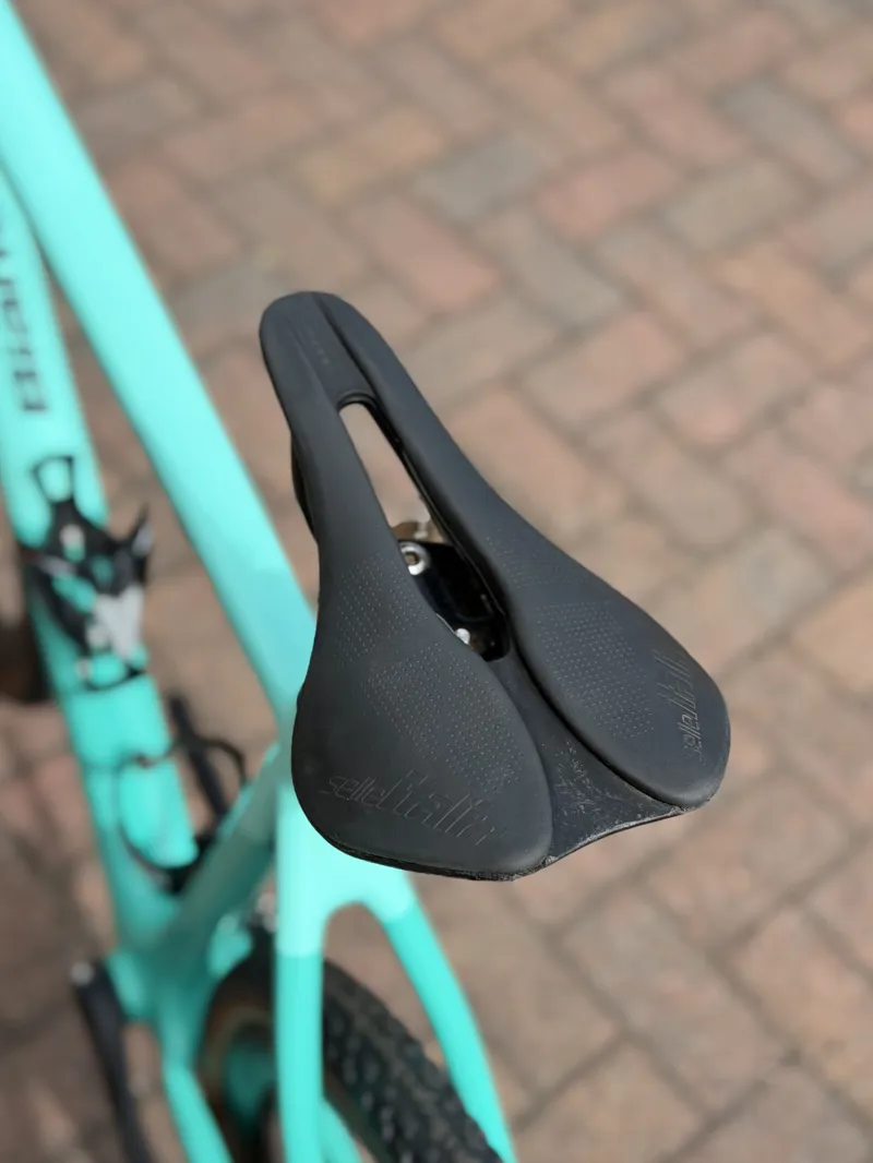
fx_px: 1613
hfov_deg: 30.3
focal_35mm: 48
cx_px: 436
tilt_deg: -50.9
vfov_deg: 39.6
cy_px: 582
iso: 80
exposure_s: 1/2762
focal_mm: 6.76
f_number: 1.78
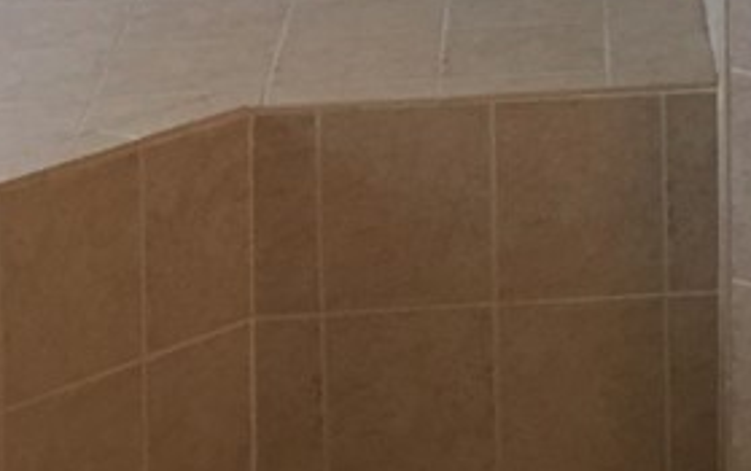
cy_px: -444
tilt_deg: -6.3
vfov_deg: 7.2
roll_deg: -0.2
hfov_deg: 11.4
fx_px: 3606
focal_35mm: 176
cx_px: 1141
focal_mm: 4.15
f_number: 2.2
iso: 40
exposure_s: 1/30
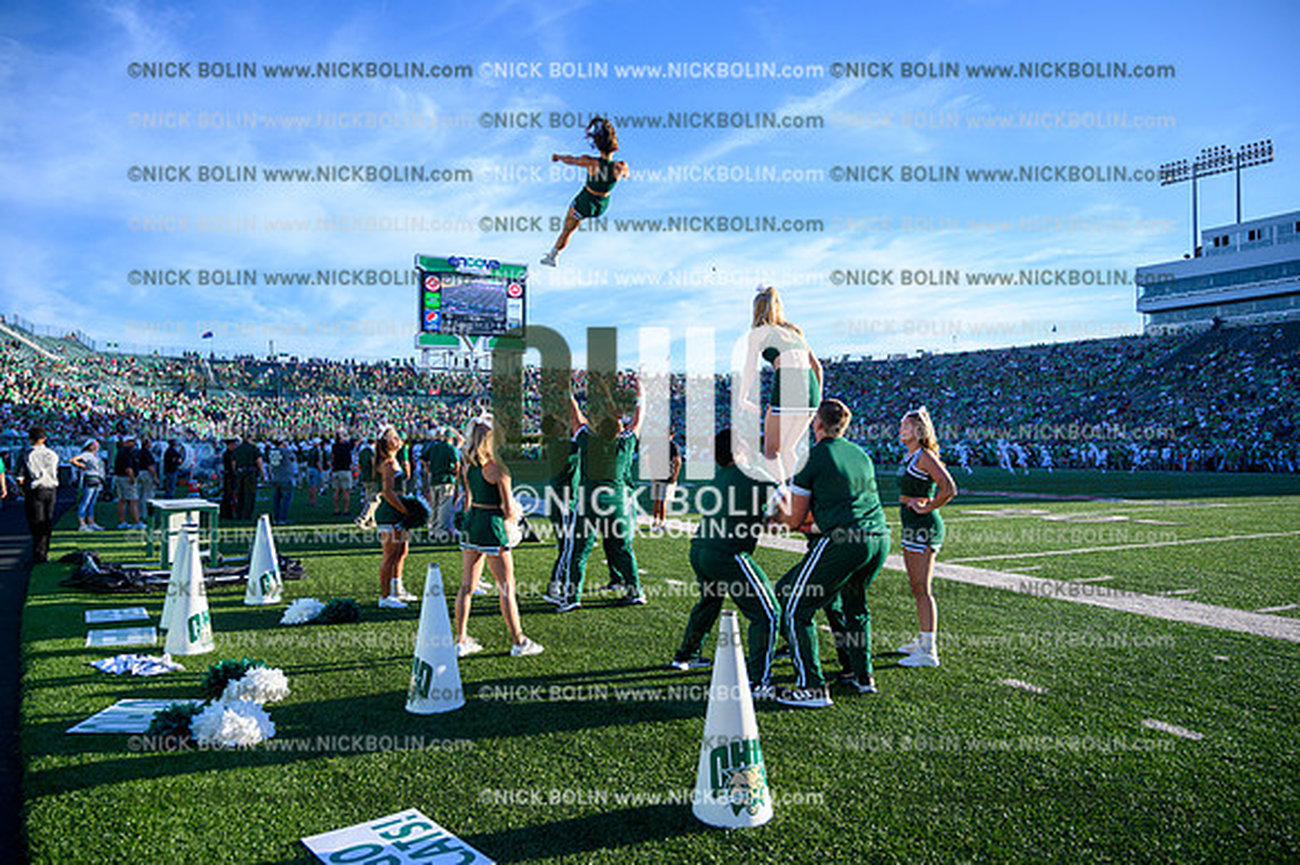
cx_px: 650
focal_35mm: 24
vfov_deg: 53.1
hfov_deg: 73.8
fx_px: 866
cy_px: 432
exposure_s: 1/640
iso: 125
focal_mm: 24
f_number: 4
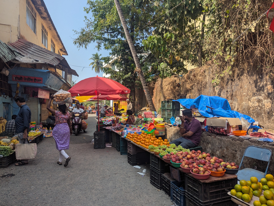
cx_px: 137
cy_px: 103
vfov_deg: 56.9
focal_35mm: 24
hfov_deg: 71.5
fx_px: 190
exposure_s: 1/1572
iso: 45
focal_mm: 6.81
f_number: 1.85
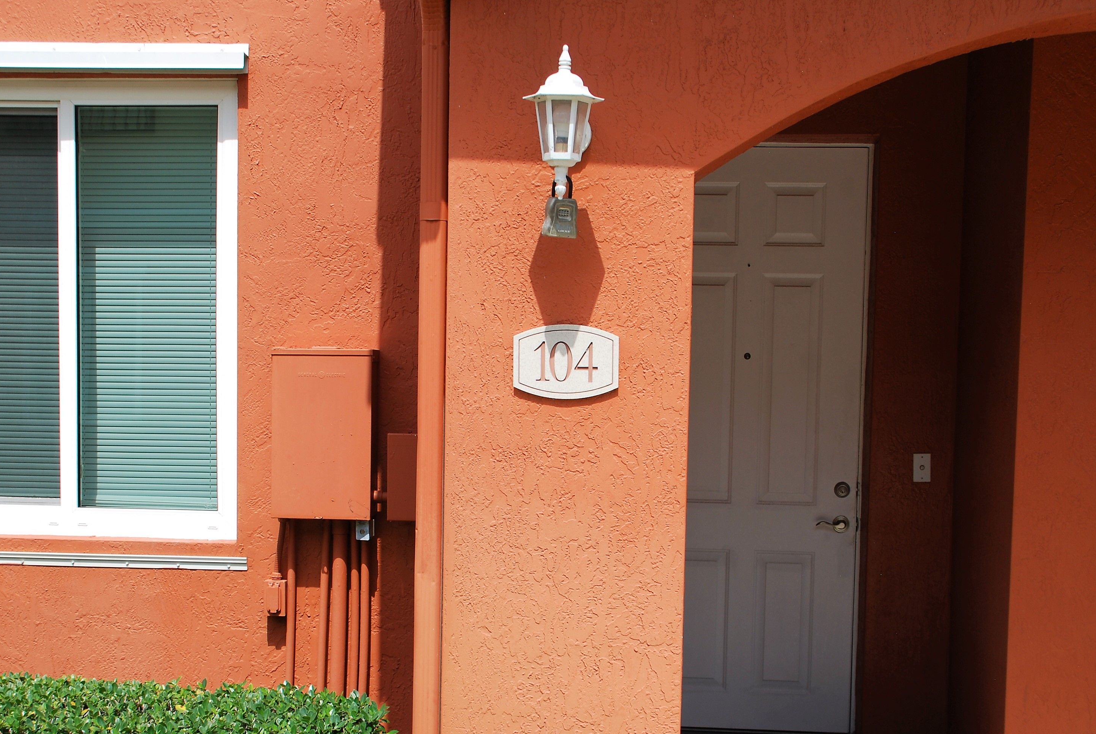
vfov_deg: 24.2
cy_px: 471
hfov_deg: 35.6
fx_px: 1707
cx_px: 533
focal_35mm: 56
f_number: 8
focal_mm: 28
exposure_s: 1/250
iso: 100
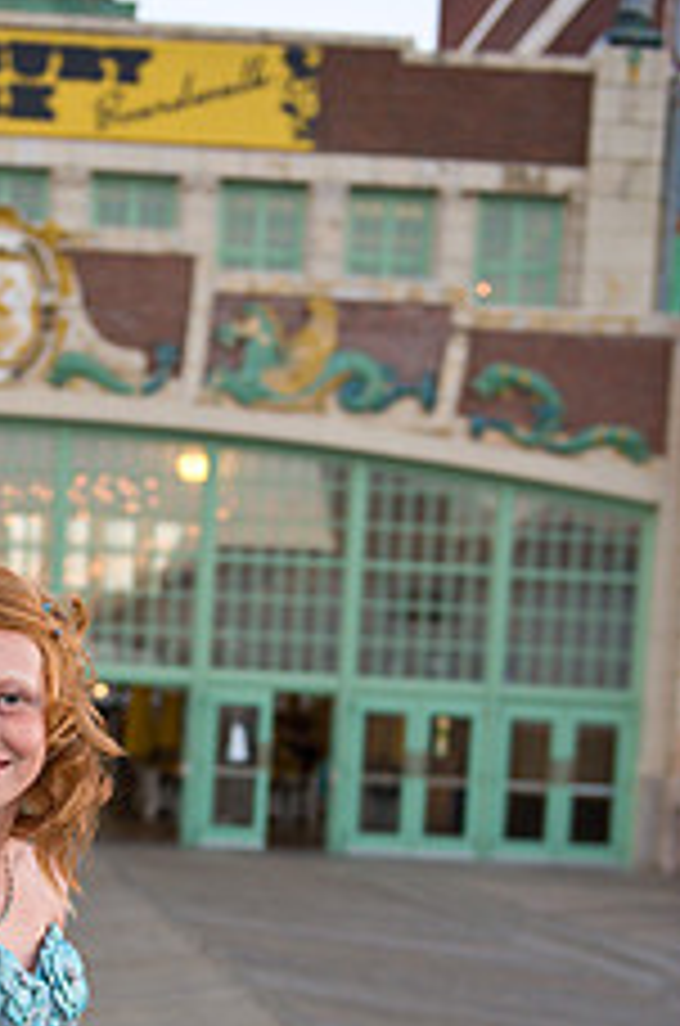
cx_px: 16
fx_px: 2135
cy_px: 819
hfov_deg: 17.7
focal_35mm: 75
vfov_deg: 26.5
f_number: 3.2
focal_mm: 38
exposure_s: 1/250
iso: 800
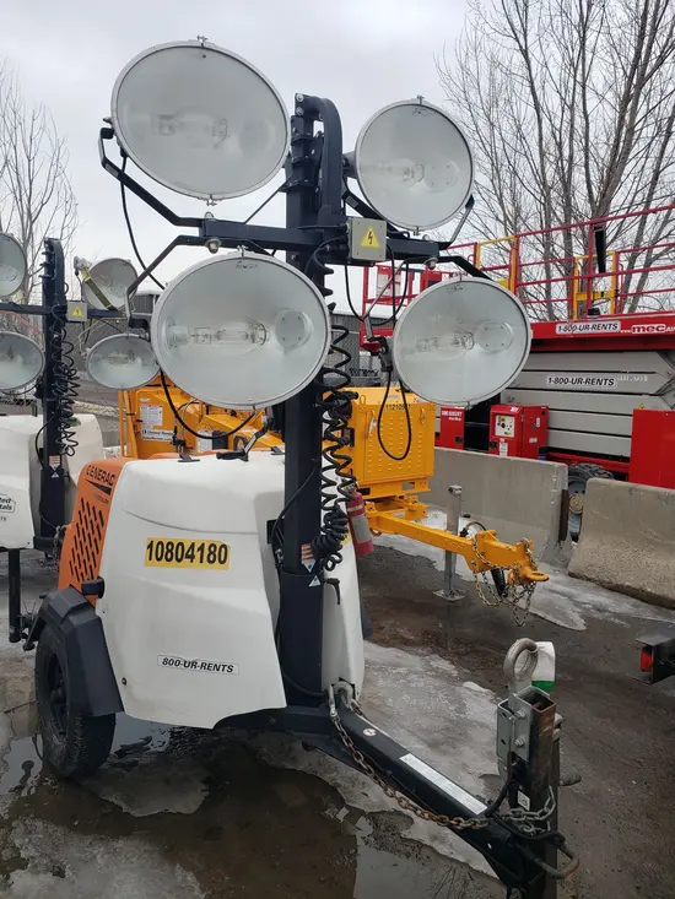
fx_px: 676
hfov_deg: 53.1
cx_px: 338
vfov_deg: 67.3
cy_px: 450
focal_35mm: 26
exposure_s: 1/475
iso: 50
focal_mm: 4.3
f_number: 2.4
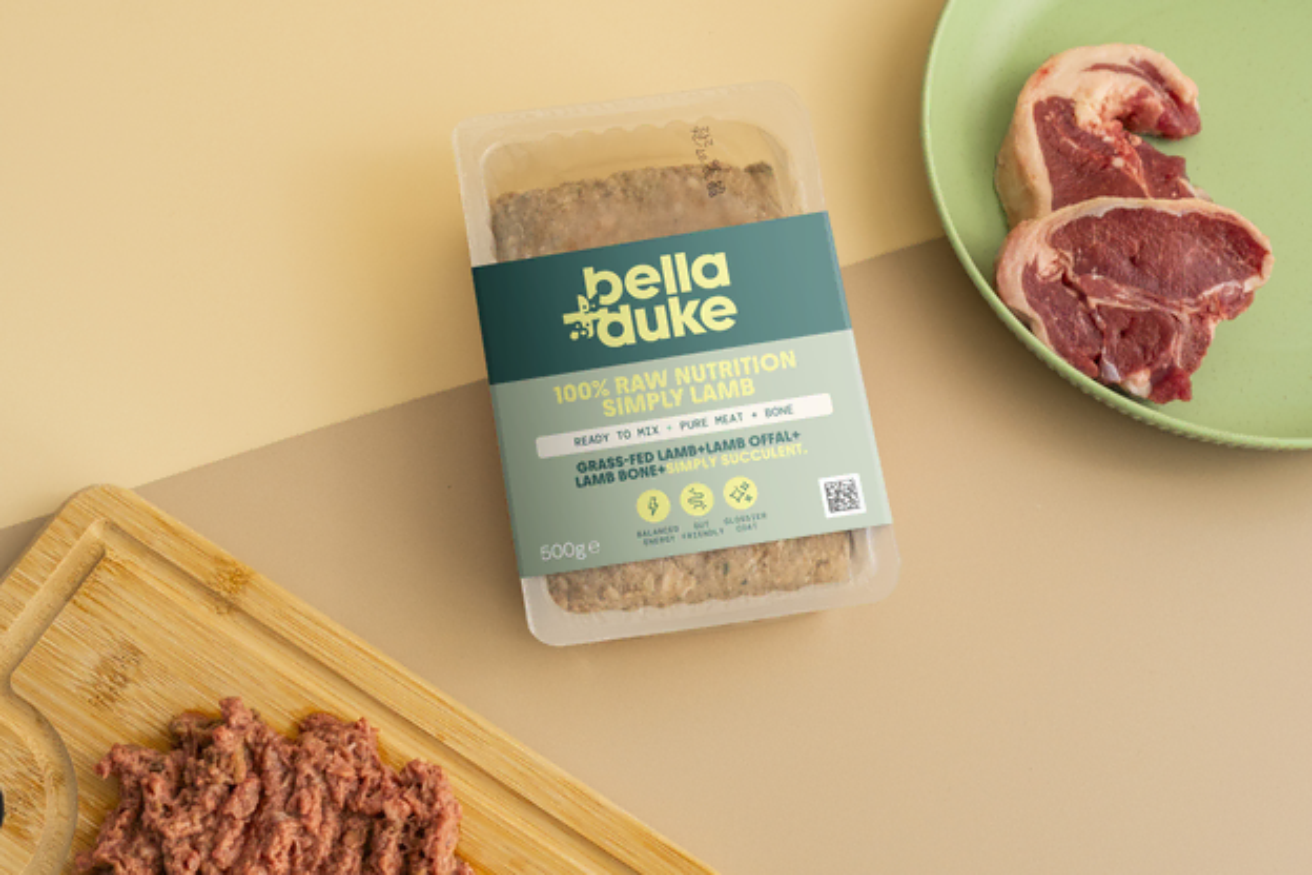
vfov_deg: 16.3
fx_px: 3061
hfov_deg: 24.2
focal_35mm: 84
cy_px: 438
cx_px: 656
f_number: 6.4
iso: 320
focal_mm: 56
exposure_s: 1/125
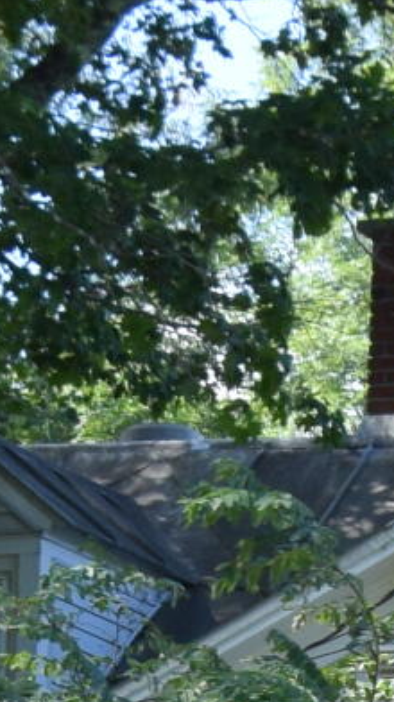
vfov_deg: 6.7
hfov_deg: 3.9
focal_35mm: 313
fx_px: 5823
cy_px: 1270
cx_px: 586
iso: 320
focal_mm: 26
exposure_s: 1/250
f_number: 8
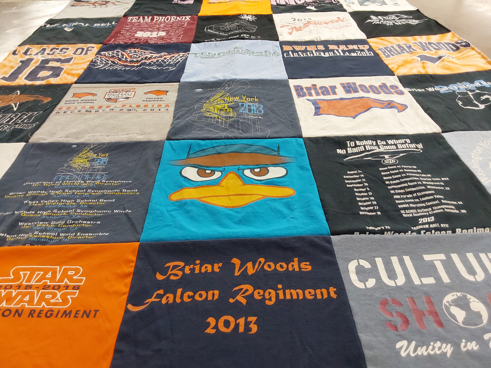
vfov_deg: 49.7
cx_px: 246
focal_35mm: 28
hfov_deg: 63.4
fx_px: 397
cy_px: 184
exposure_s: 1/60
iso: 160
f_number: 1.9
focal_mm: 2.91
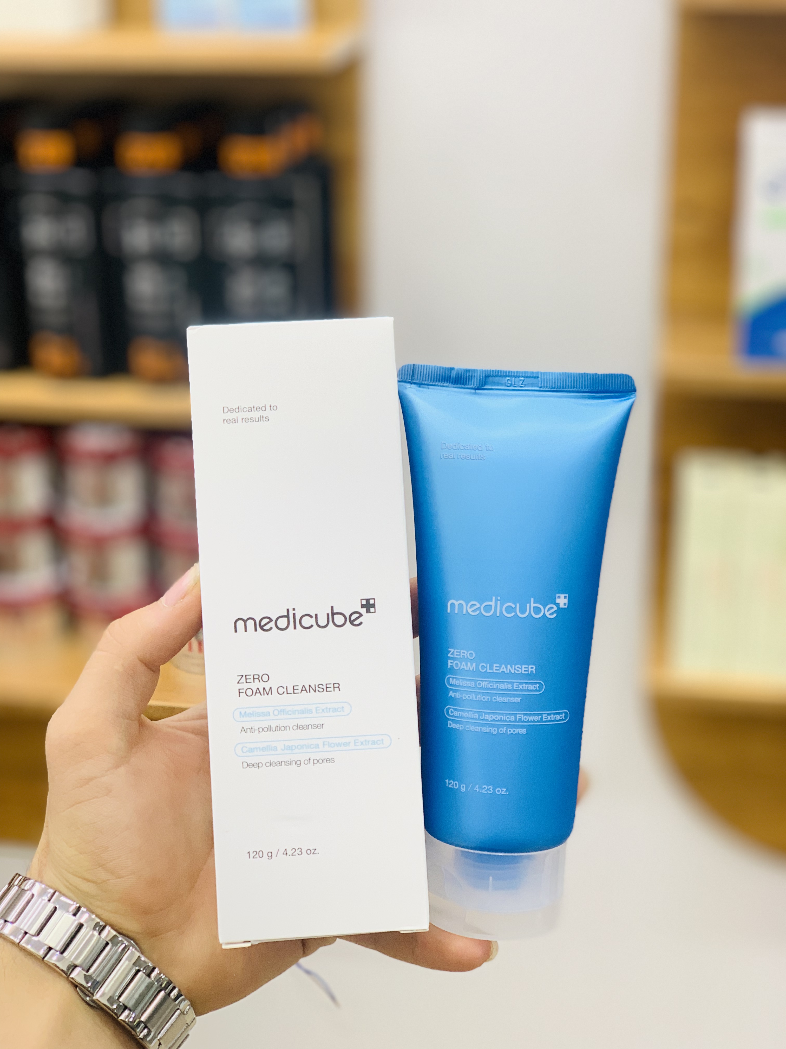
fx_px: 1574
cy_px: 524
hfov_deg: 28.0
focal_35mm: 52
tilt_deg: -19.8
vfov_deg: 36.8
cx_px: 393
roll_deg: +2.7
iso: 100
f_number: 2.4
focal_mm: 6
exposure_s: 1/100
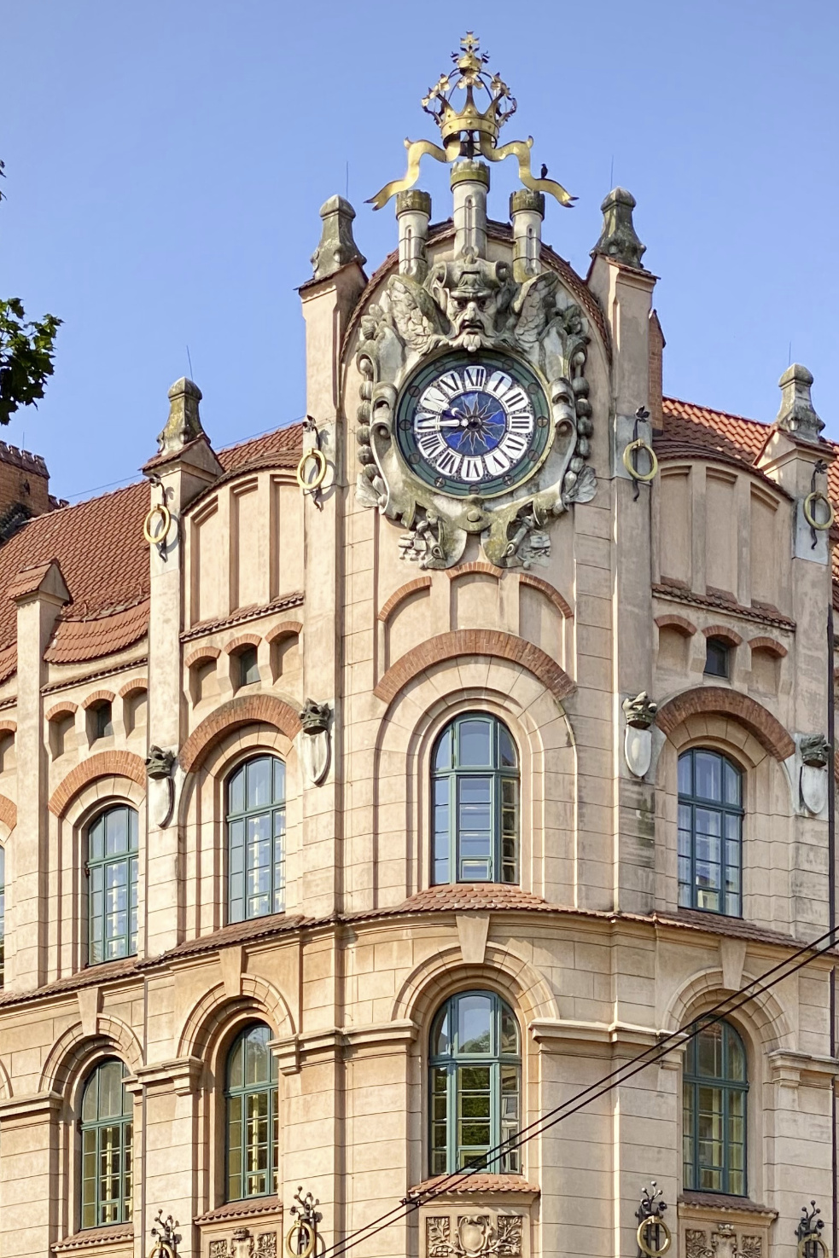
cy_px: 994
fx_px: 3077
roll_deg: -0.6
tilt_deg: +14.5
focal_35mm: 88
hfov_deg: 15.5
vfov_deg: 22.8
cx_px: 495
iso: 20
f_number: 2
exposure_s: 1/888
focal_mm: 6
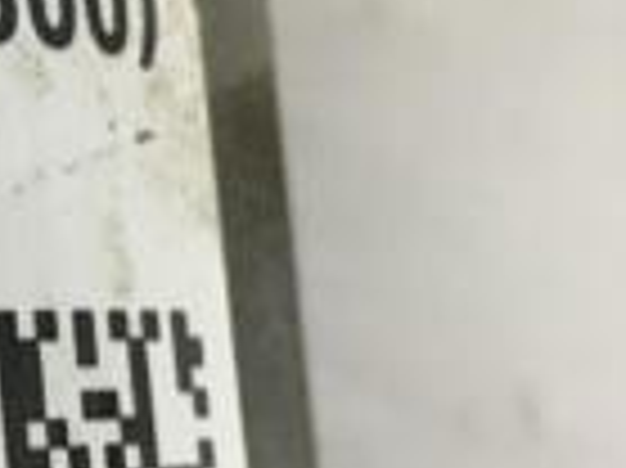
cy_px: 180
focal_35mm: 134
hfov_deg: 13.9
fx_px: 2421
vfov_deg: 11.0
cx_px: -288
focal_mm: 4.15
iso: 32
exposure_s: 1/33
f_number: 2.2
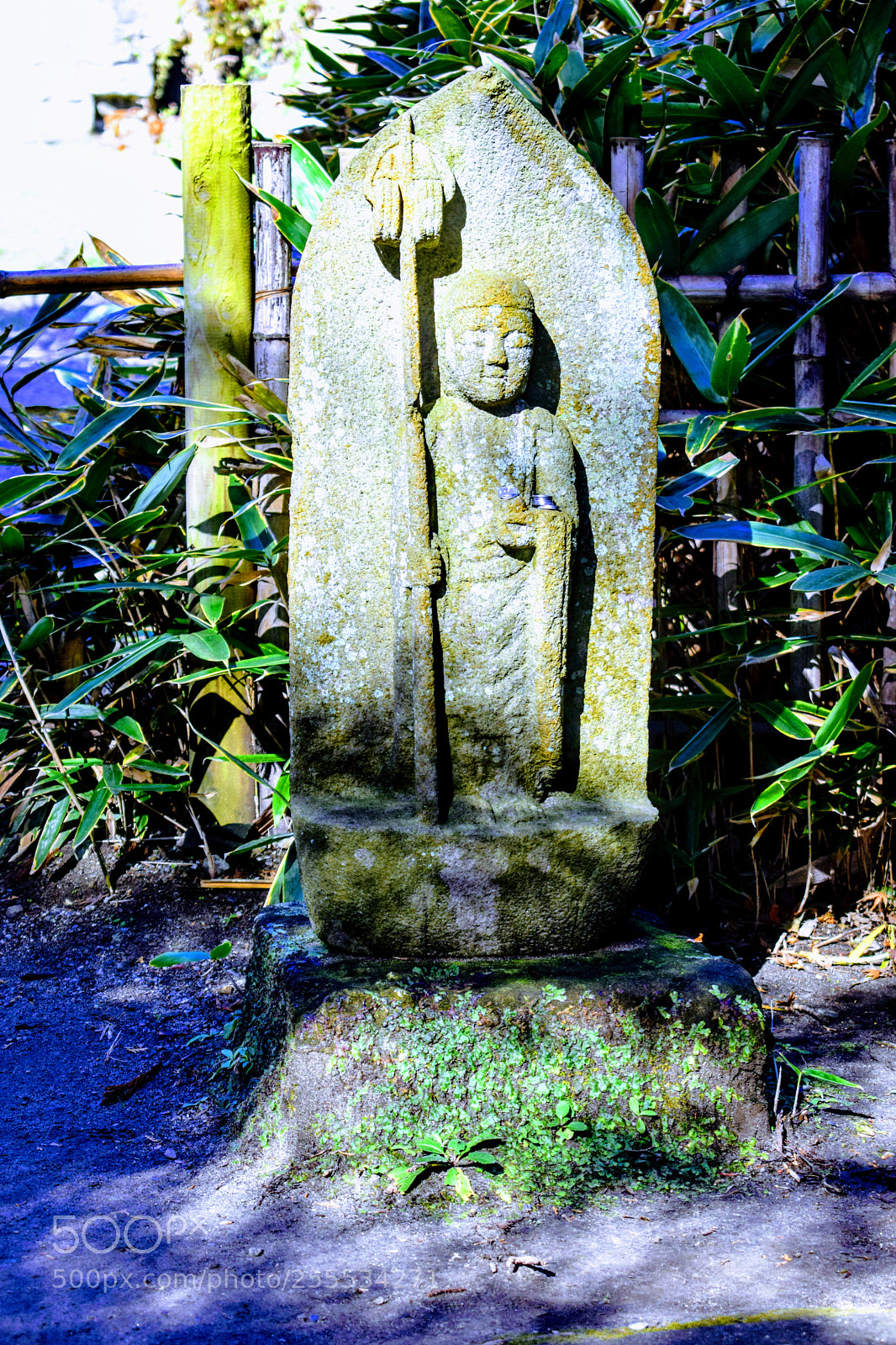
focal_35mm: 82
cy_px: 672
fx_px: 3081
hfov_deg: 16.5
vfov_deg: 24.6
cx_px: 448
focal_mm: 55
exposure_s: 1/160
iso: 400
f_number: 6.3
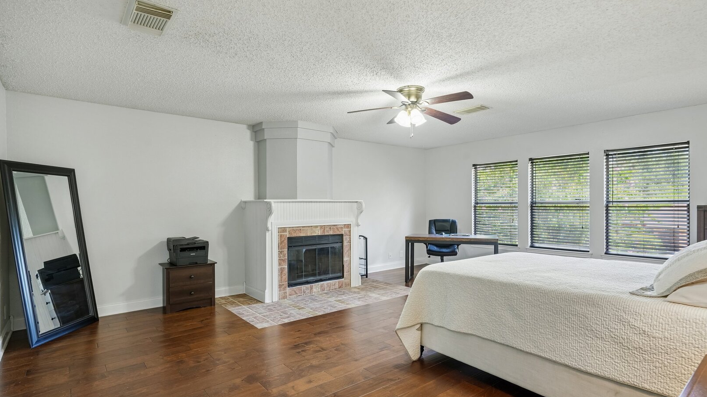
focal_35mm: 19
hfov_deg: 89.6
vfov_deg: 58.3
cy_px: 209
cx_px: 355
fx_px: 356
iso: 500
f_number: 8
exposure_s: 1/10
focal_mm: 18
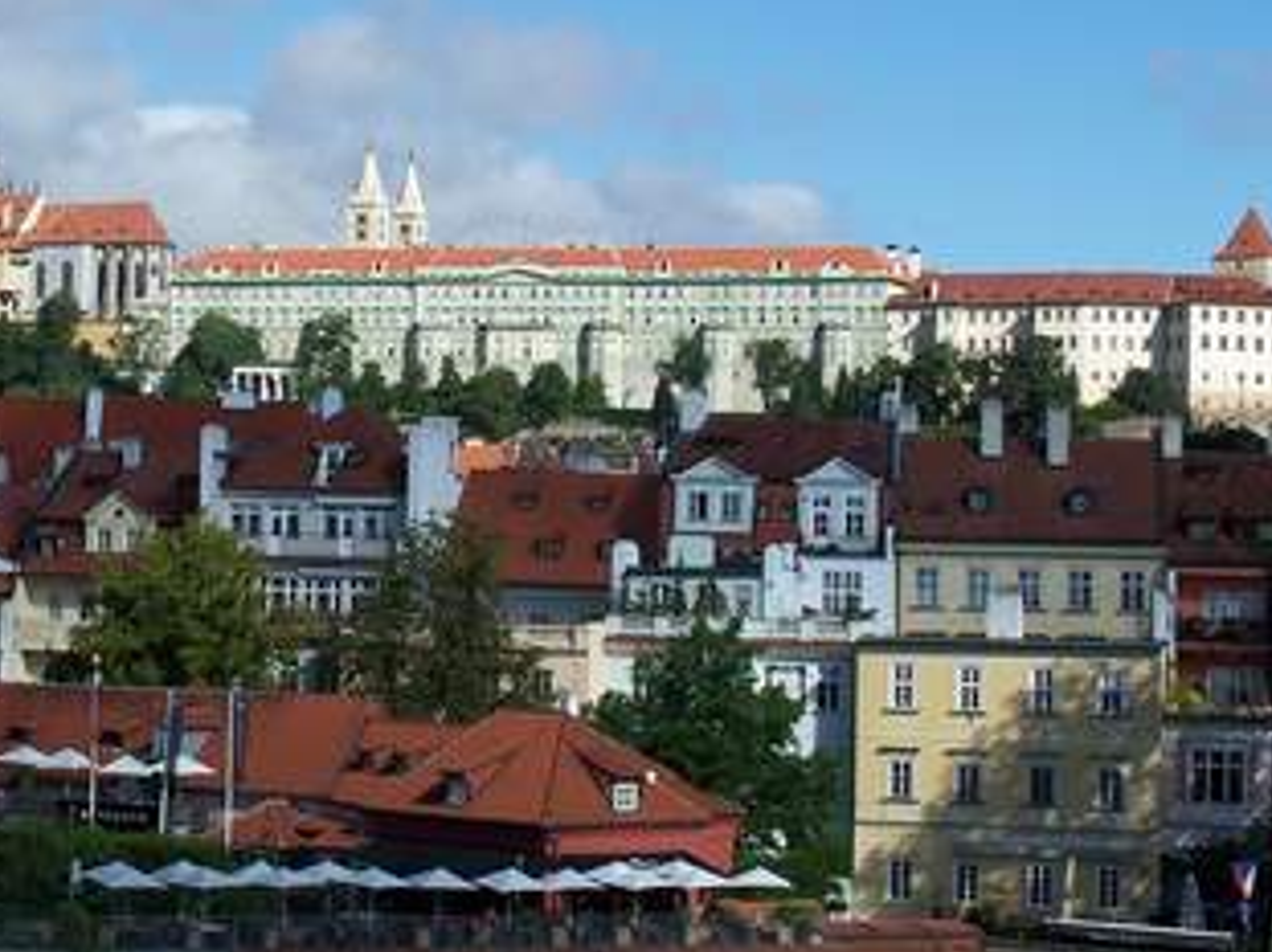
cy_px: 245
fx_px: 3857
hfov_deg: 18.6
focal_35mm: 105
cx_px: 299
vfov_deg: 14.0
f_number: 4.5
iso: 64
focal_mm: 10.7
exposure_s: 1/640
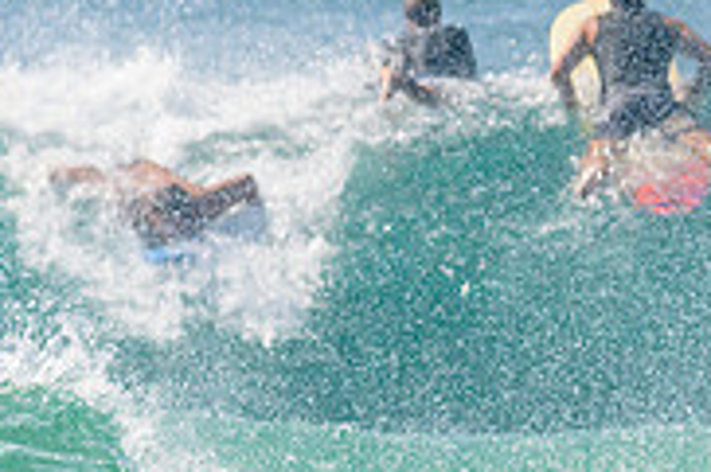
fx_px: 33090
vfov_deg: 0.8
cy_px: 704
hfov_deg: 1.2
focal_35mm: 1677
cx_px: -135
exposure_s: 1/2000
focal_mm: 410
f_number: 10
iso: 720
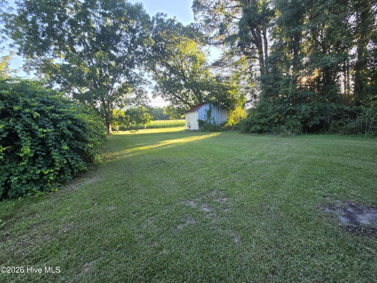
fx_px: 142
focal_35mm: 13
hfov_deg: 106.1
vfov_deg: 90.0
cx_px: 188
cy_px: 142
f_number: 2.2
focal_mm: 2.2
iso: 100
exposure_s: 1/282
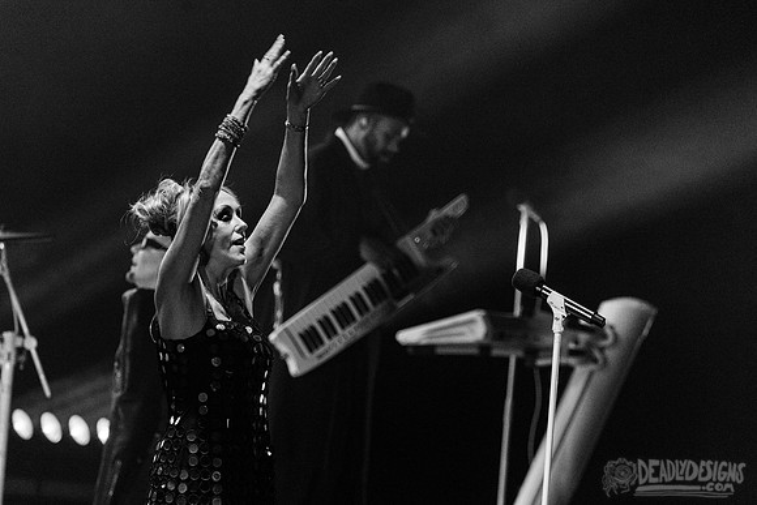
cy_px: 250
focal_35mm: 316
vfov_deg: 4.4
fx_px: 6642
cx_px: 339
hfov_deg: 6.5
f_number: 5.6
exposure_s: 1/160
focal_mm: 280
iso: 4000
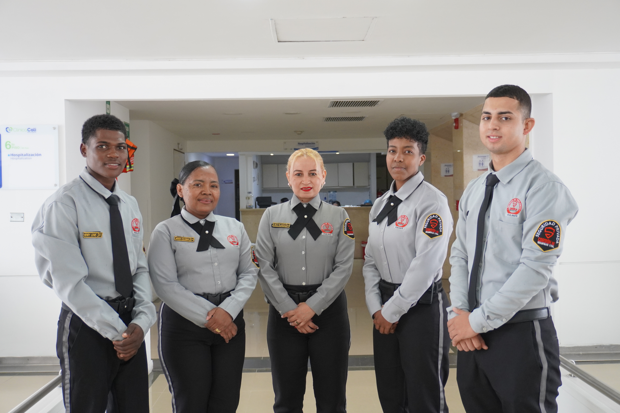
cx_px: 310
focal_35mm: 38
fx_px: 646
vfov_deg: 35.5
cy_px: 206
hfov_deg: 51.3
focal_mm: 25
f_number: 4.5
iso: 1250
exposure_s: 1/160
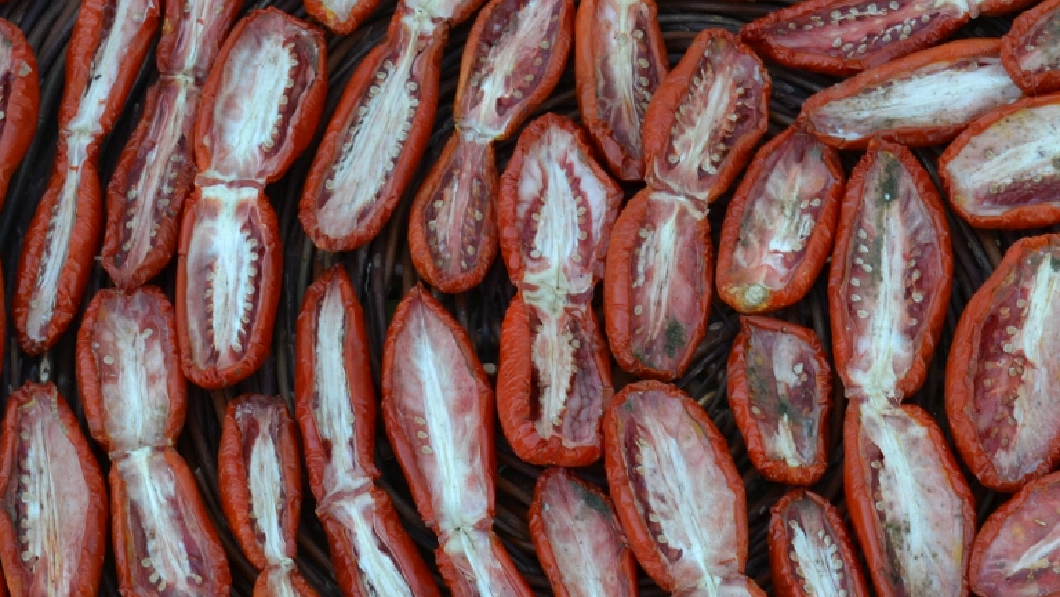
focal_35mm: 89
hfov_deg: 23.9
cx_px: 675
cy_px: 446
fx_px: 2502
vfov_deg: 13.5
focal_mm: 34
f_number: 8
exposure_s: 1/100
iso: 400
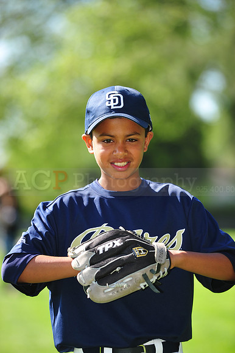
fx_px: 1961
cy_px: 176
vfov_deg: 10.3
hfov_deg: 6.9
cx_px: 118
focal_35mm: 200
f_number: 4.5
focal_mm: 200
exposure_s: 1/500
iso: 200
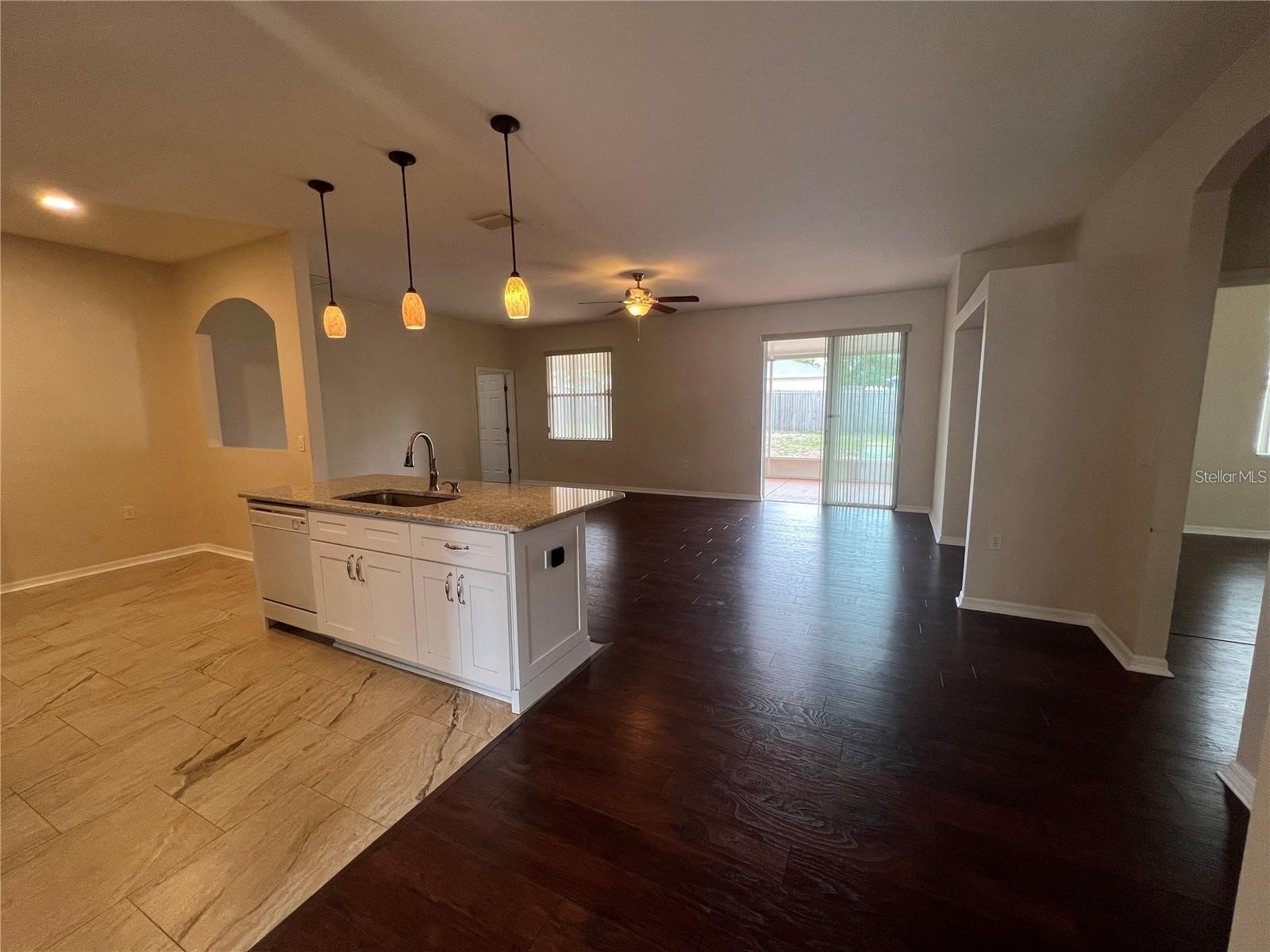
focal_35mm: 13
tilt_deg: -8.4
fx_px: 477
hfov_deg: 106.2
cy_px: 476
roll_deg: +0.5
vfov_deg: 89.9
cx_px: 635
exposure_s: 1/120
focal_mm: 1.57
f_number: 1.8
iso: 100
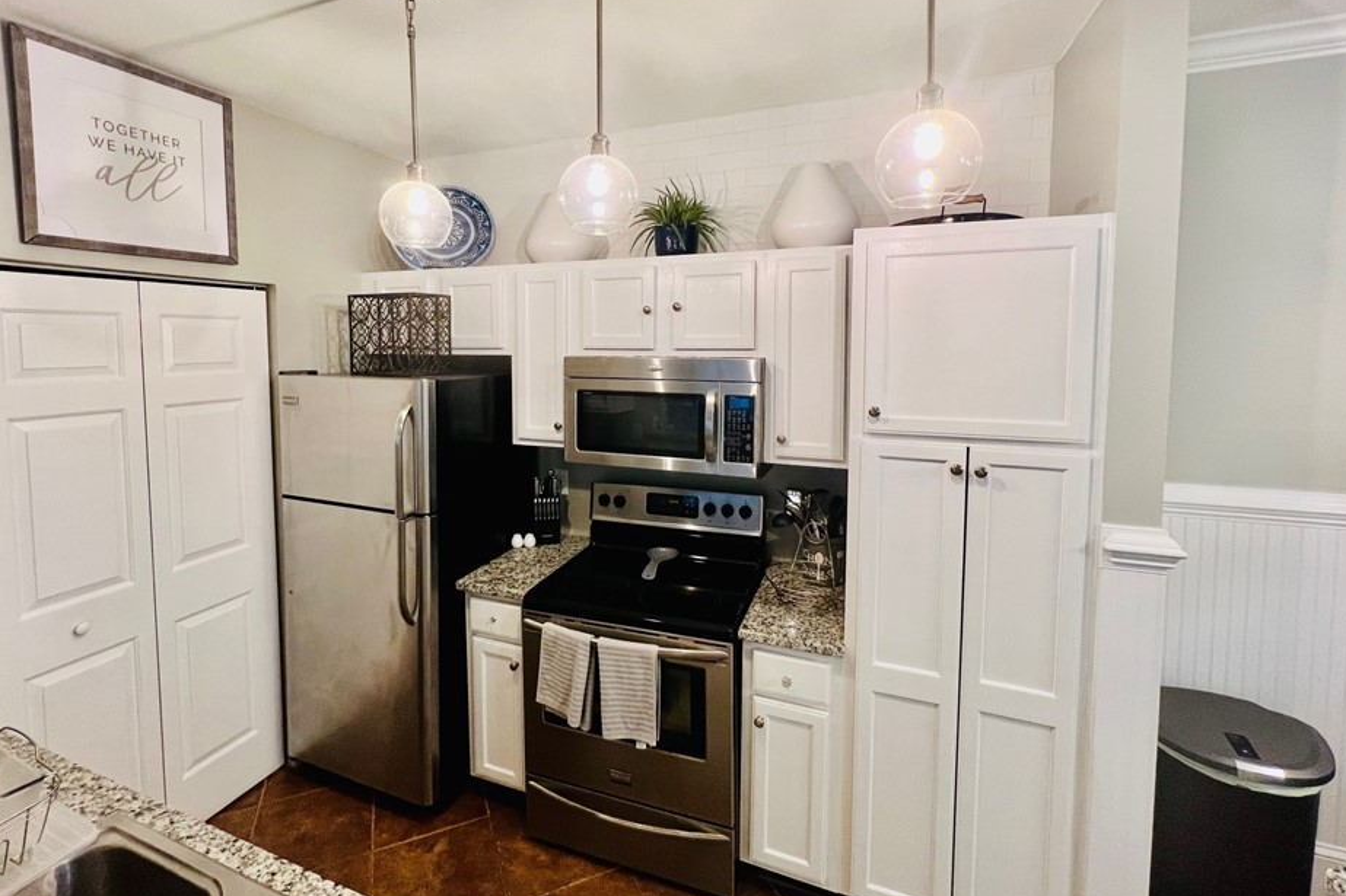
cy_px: 377
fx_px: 561
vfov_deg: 76.8
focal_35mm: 15
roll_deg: +0.2
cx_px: 642
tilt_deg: -4.4
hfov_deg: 100.3
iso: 160
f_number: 1.8
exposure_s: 1/60
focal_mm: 1.57
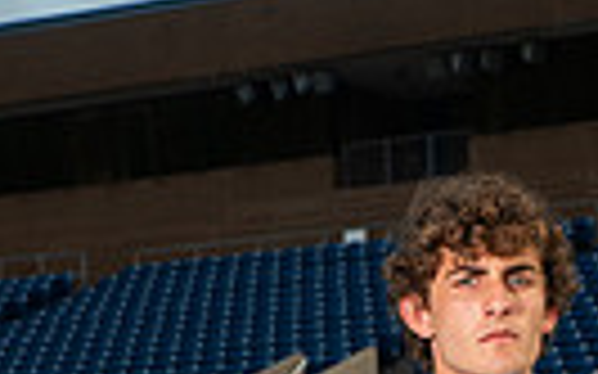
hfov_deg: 12.6
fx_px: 2704
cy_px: 969
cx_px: 486
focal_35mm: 166
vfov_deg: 7.3
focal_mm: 48
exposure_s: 1/320
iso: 160
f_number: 7.1
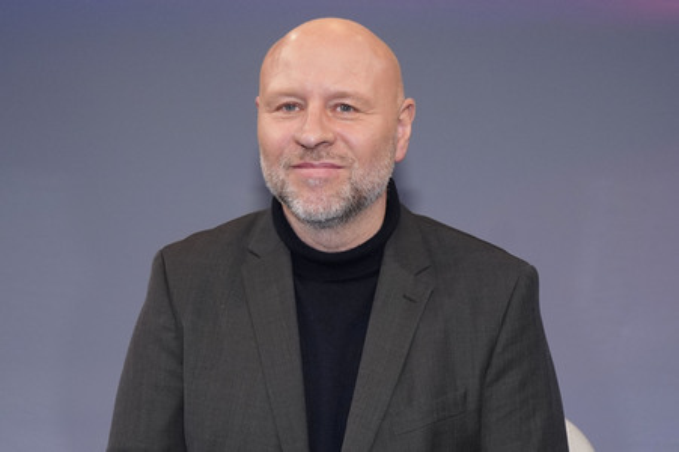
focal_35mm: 37
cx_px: 340
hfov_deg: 51.9
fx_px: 697
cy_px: 226
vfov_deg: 35.9
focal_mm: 37
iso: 2000
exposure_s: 1/125
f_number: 5.6
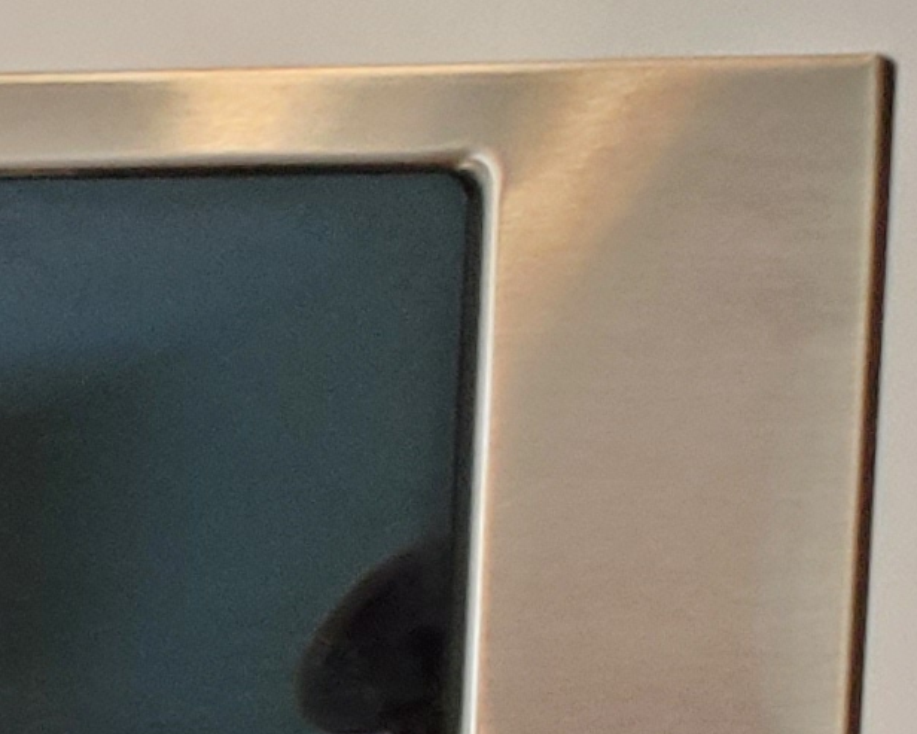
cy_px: 2026
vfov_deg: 8.2
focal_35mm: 166
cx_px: -1721
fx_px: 4506
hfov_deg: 9.4
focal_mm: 4.3
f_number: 2.4
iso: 200
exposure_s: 1/39
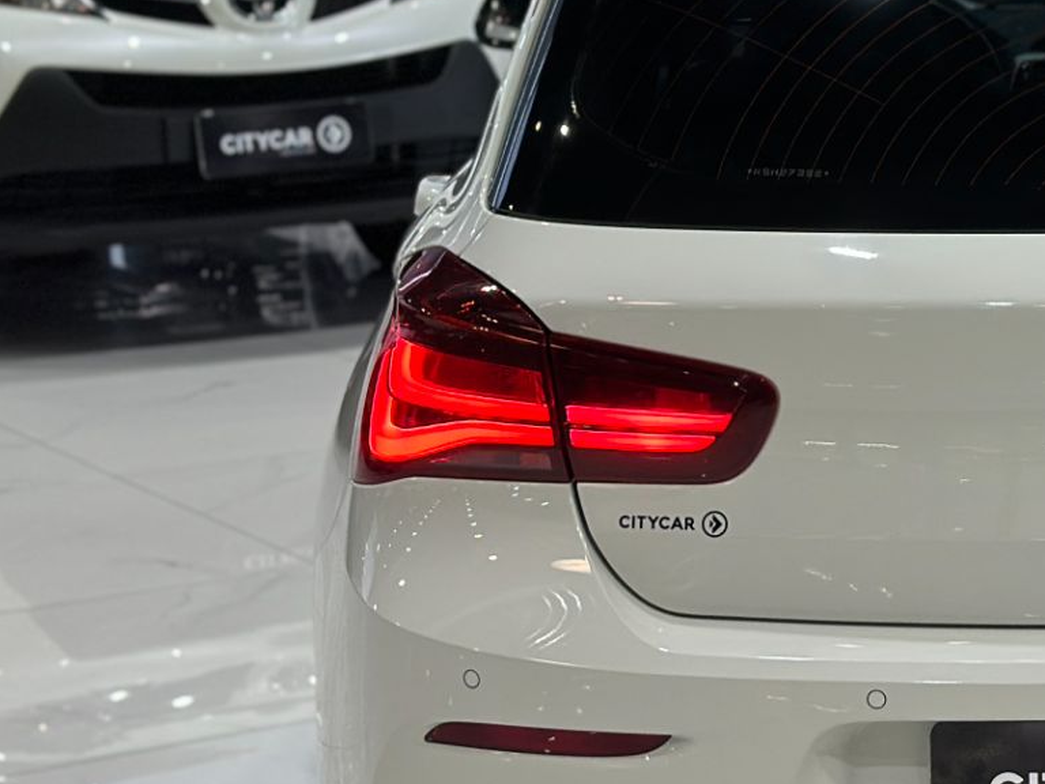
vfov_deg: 12.3
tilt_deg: -12.6
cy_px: 506
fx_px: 3623
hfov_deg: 16.0
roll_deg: -0.1
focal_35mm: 120
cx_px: 1129
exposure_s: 1/120
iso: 100
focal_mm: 6.86
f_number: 1.78
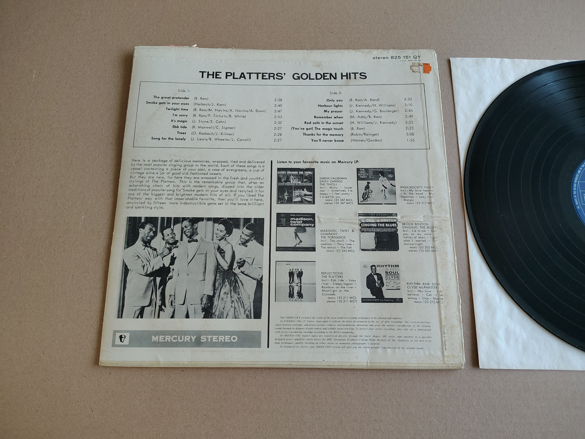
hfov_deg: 71.6
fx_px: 406
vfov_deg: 56.8
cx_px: 292
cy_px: 220
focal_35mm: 24
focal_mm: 5.56
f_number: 1.8
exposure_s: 1/100
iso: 919
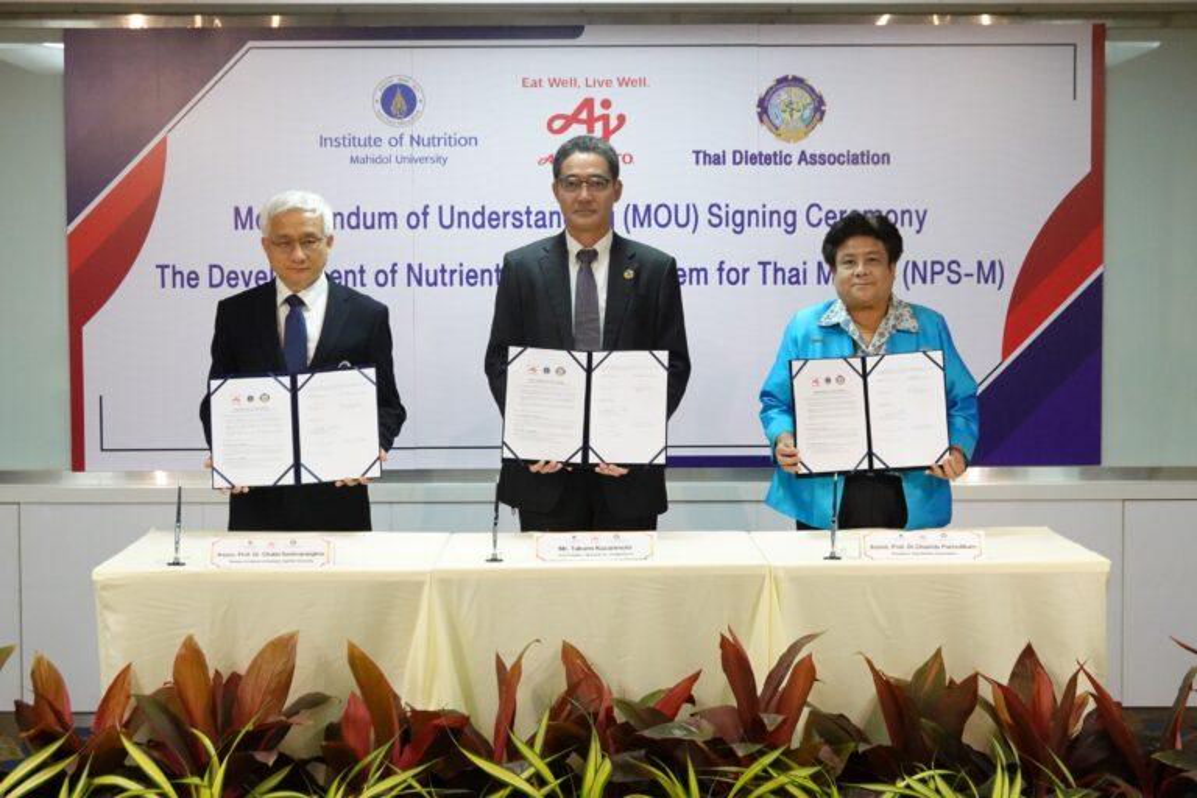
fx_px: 2028
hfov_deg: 32.9
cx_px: 598
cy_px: 399
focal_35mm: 61
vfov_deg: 22.3
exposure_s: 1/80
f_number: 5
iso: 2500
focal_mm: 22.46
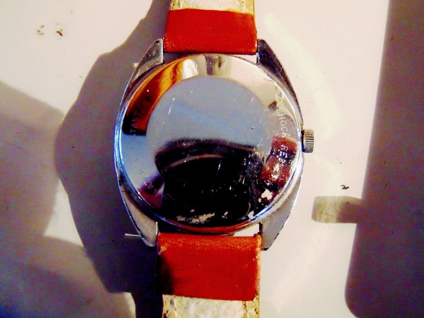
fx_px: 478
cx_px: 212
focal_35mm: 39
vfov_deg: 36.8
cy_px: 159
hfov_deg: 47.9
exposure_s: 1/20
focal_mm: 6.9
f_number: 3.3
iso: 640
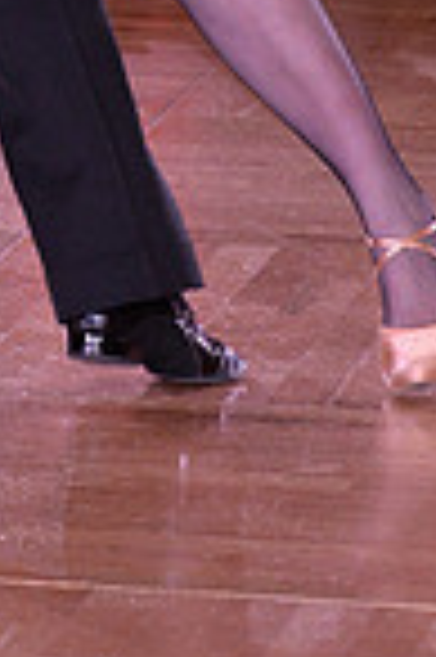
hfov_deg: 2.4
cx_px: -191
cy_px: -423
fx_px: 10488
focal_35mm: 576
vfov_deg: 3.6
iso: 2000
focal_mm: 145
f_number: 7.1
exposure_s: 1/250
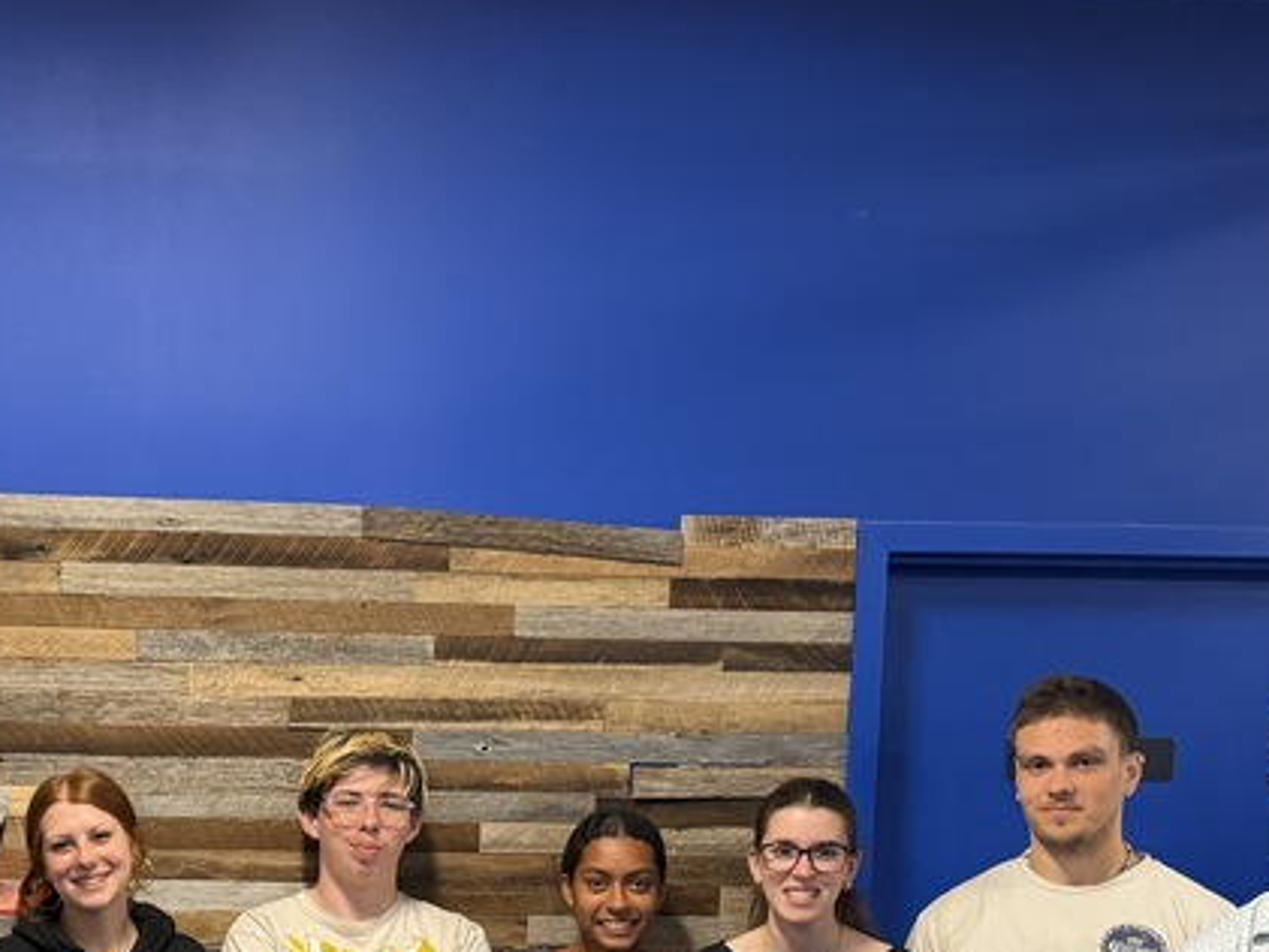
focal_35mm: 57
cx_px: 265
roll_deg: -1.0
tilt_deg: -6.4
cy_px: 946
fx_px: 2090
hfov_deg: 32.9
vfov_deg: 24.5
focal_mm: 6.76
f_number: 1.78
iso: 320
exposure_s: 1/60
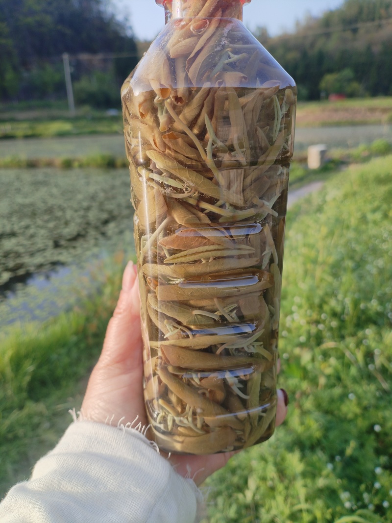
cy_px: 262
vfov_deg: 67.3
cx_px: 196
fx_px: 393
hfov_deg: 53.1
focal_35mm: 26
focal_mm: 4.25
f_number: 1.8
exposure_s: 1/166
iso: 100
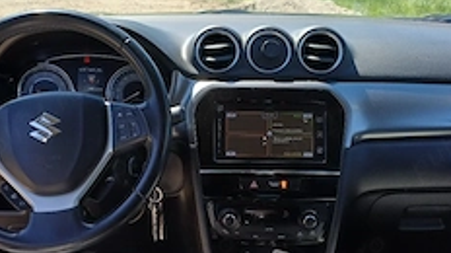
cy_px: 154
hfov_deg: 43.7
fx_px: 562
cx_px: 210
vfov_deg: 25.3
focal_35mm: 47
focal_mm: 4.65
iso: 50
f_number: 1.8
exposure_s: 1/345
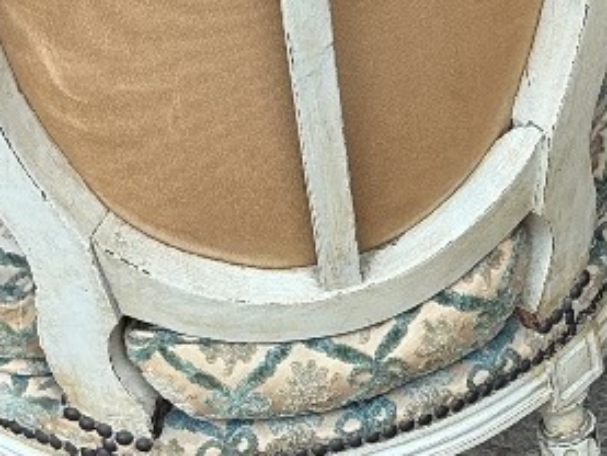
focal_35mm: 106
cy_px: 203
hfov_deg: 17.6
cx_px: 749
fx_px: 1860
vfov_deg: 14.0
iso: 20
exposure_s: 1/100
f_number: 1.8
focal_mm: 3
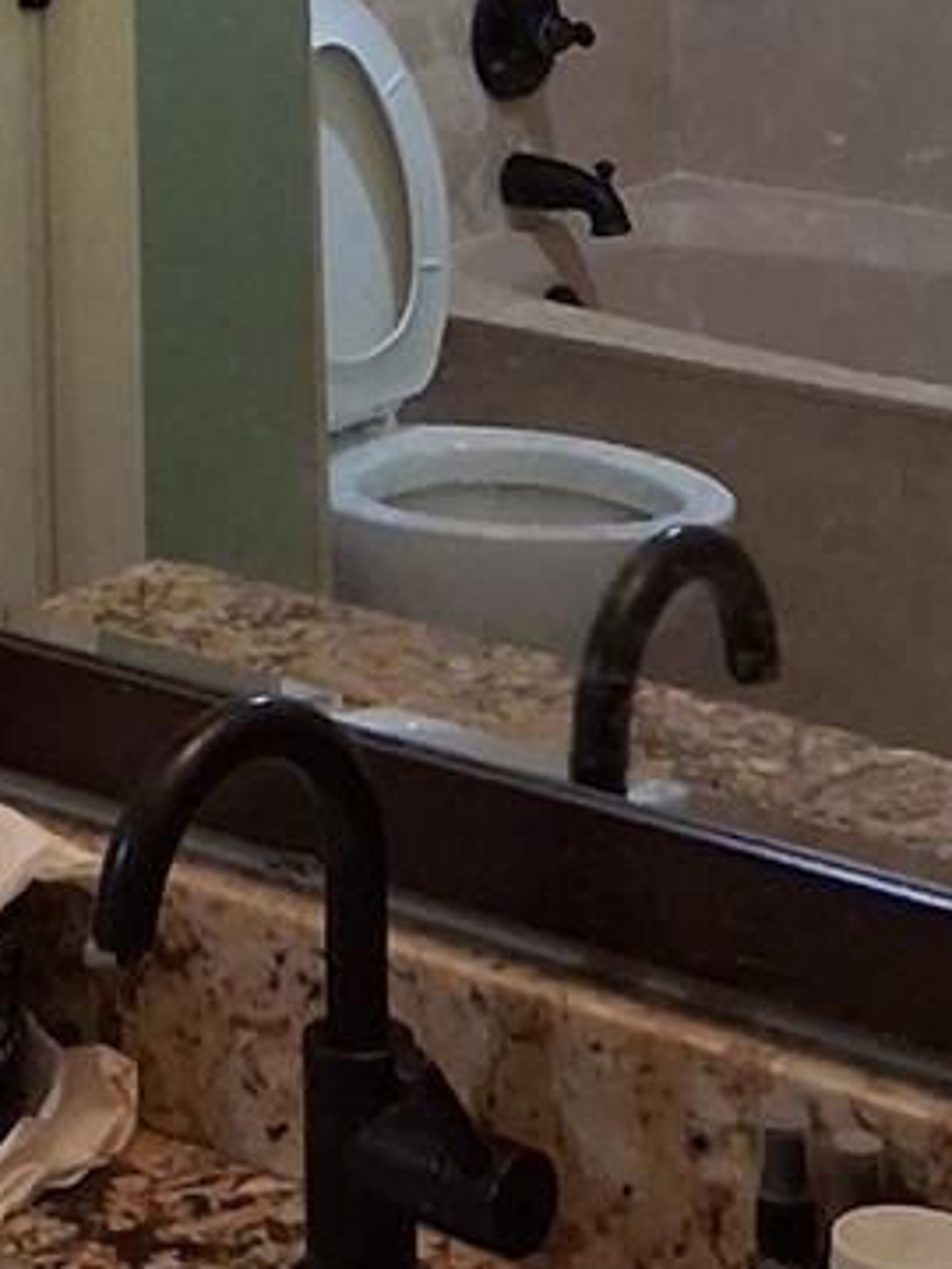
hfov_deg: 13.2
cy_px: -575
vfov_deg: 16.3
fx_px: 4070
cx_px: 4
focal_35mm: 111
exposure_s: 1/100
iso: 500
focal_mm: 3.98
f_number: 1.8
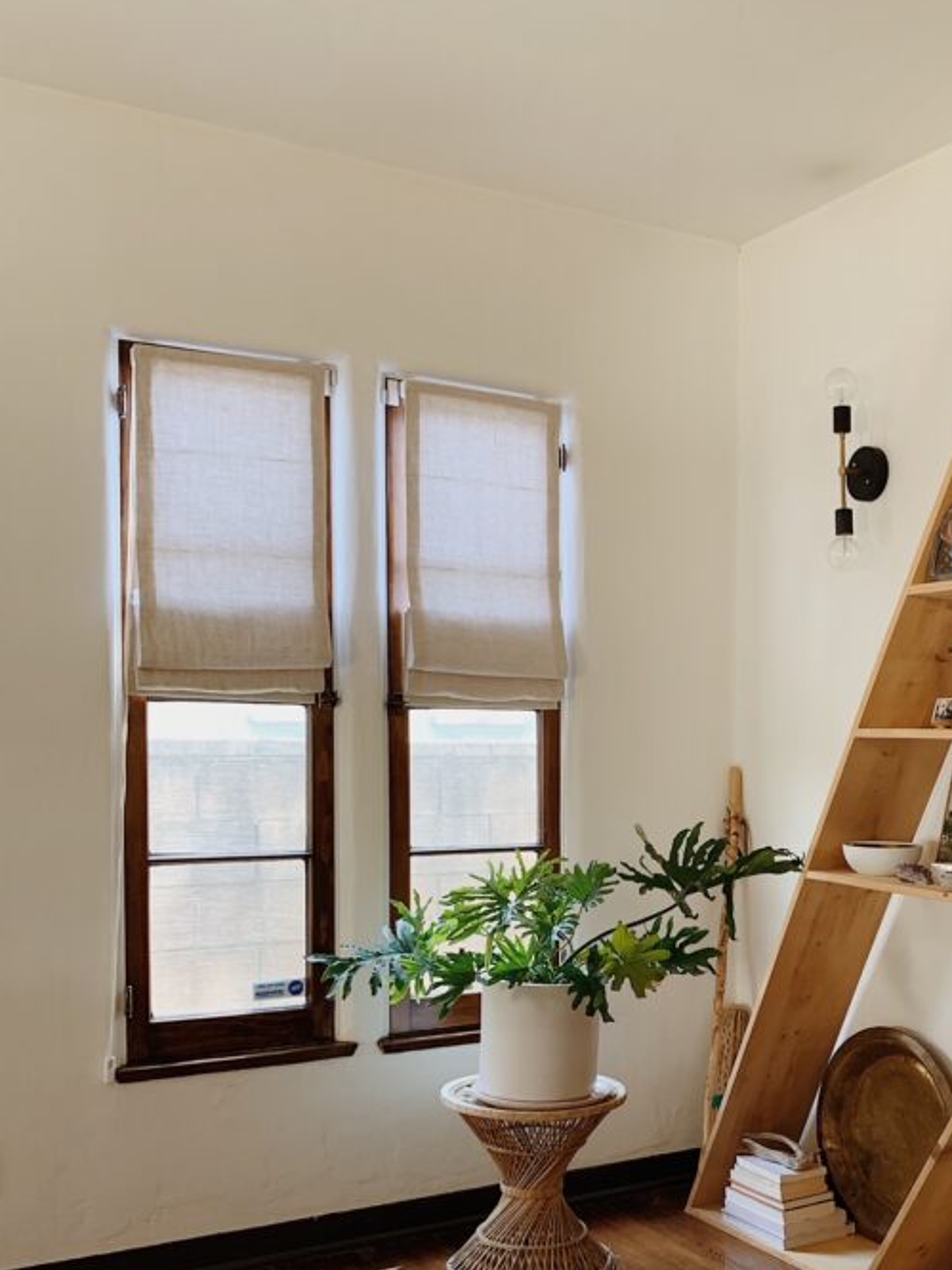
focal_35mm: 40
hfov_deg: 35.2
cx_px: 706
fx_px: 1468
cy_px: 812
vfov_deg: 46.3
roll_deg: +0.0
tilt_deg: -1.4
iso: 125
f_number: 1.8
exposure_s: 1/60
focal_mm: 4.25
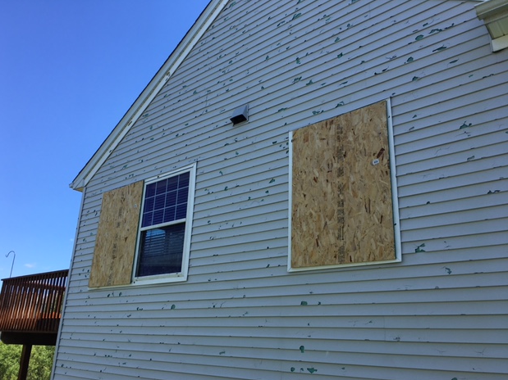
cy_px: 194
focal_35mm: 30
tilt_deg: +21.9
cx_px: 246
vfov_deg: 46.8
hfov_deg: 60.0
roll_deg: -1.9
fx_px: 440
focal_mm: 4.15
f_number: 2.2
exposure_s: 1/801
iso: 25
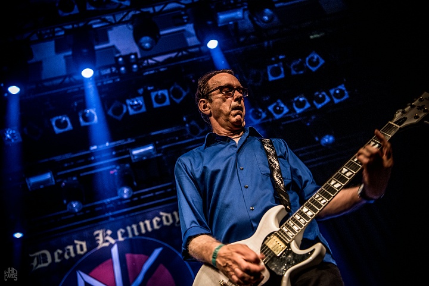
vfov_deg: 35.1
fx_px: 453
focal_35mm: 38
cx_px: 214
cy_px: 143
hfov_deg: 50.7
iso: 1000
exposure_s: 1/80
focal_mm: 38
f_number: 2.8
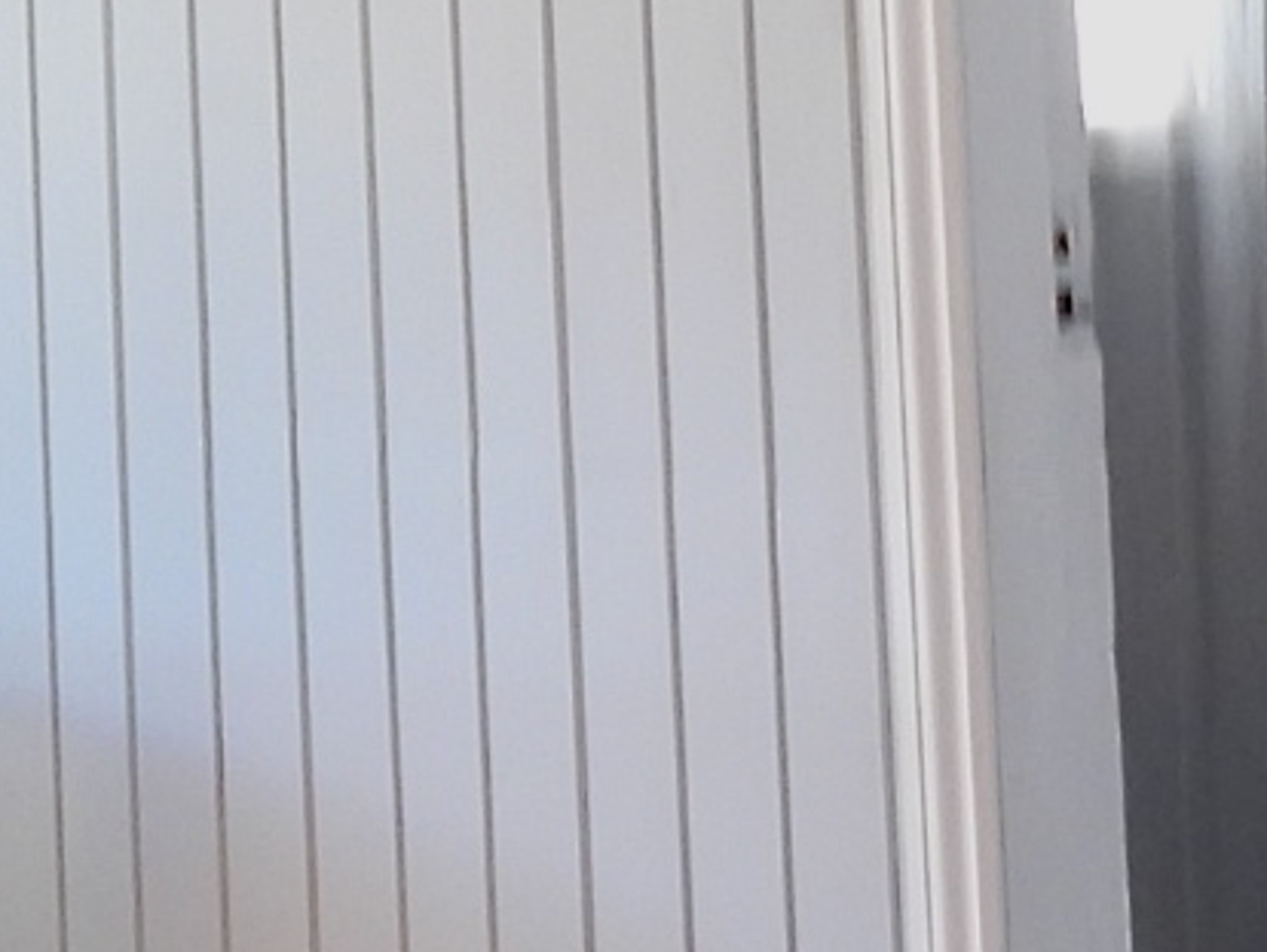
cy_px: -1460
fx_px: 6922
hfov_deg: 10.4
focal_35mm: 189
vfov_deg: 7.3
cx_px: 6
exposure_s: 1/40
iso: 100
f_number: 2.8
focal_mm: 4.3
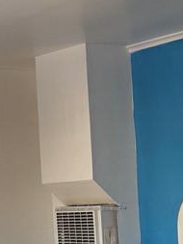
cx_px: -4
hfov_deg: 15.0
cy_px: 218
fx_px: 683
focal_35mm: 97
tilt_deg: -4.2
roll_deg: +3.5
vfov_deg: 19.9
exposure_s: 1/107
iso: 200
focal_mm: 6.76
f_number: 1.78
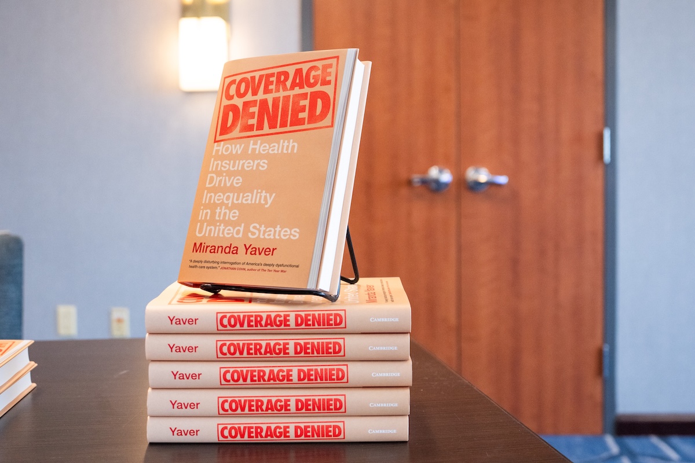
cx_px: 348
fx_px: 772
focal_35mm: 40
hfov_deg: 48.5
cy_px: 232
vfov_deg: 33.4
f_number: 2.8
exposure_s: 1/200
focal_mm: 27
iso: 1250
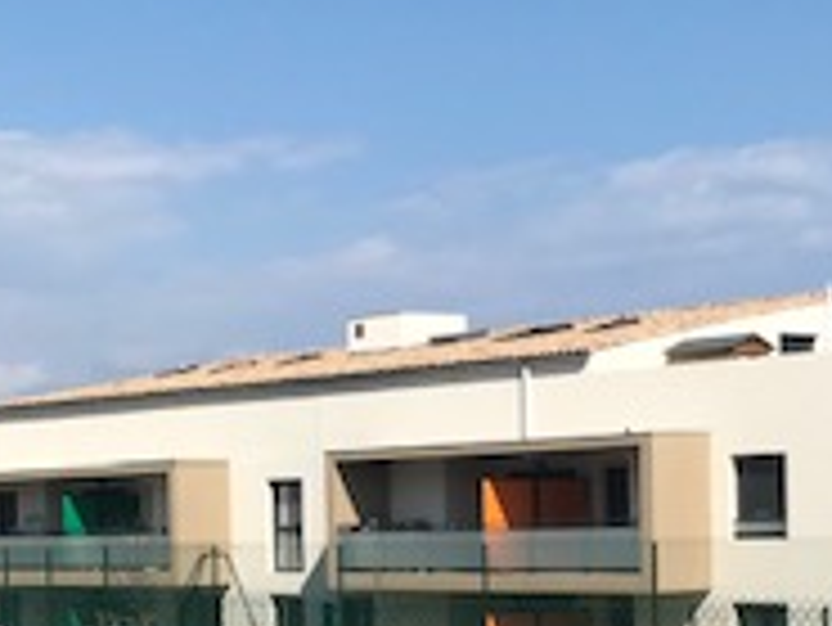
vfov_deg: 15.0
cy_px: 649
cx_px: 297
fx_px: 2333
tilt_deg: -1.2
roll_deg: +0.7
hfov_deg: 20.2
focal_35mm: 97
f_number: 1.8
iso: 20
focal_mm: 3.99
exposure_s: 1/3300
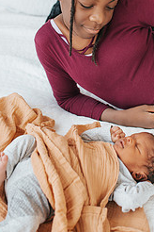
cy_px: 52
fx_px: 411
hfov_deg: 21.1
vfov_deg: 30.8
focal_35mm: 64
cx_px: 114
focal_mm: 35
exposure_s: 1/250
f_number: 3.2
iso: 320
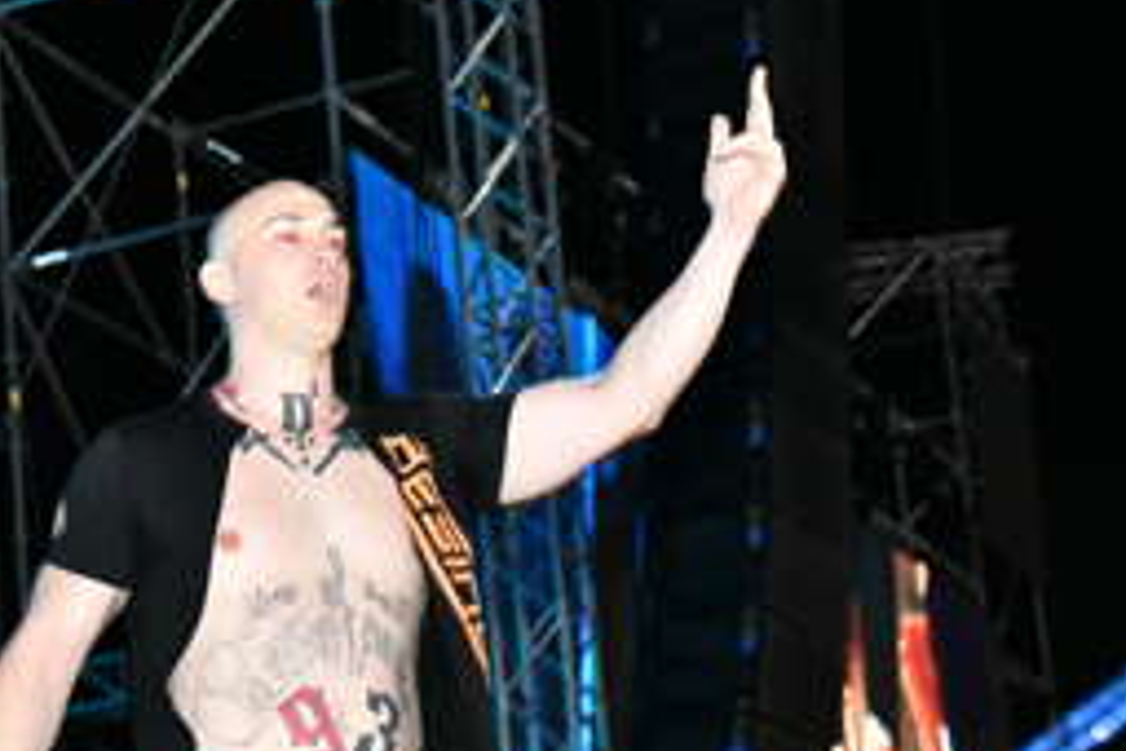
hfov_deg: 18.7
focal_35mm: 109
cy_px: 528
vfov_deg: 12.5
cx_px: 444
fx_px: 3409
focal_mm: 65
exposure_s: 1/60
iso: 4000
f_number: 4.5
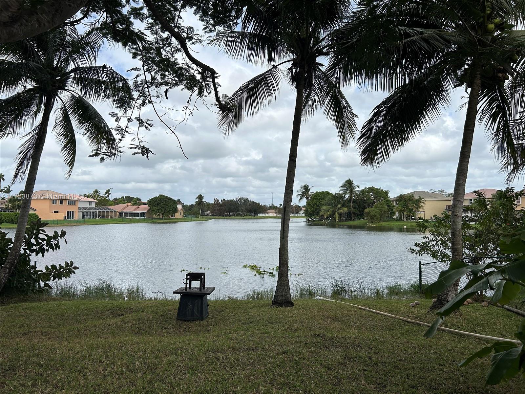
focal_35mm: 26
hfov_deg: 67.3
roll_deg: +0.0
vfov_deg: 53.1
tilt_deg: +2.1
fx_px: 394
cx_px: 262
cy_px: 197
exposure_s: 1/5882
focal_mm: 5.7
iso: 50
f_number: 1.5
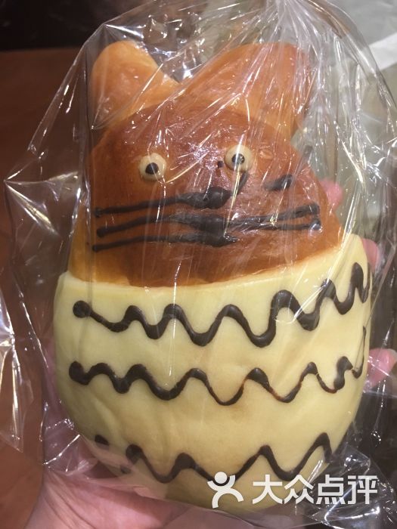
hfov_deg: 48.2
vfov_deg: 61.7
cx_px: 198
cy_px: 264
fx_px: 443
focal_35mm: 29
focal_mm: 4.15
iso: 160
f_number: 2.2
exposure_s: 1/33
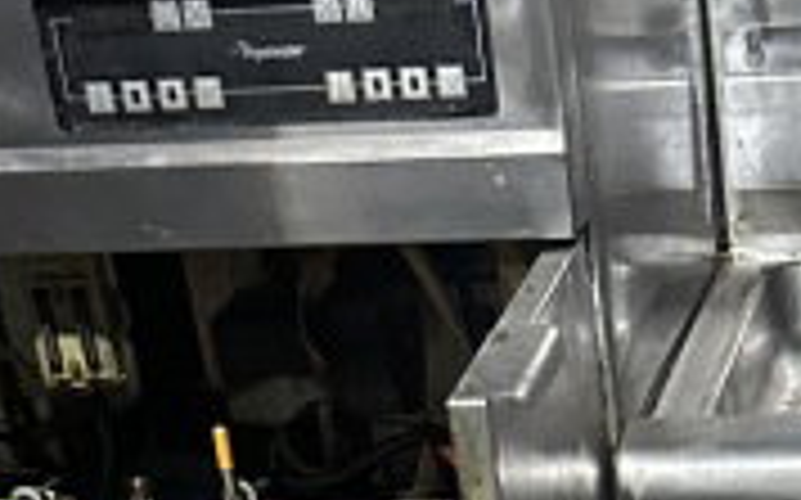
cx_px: 886
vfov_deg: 9.3
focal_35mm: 116
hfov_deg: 17.4
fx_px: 2531
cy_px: 1435
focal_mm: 6.86
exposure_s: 1/60
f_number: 1.78
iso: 800
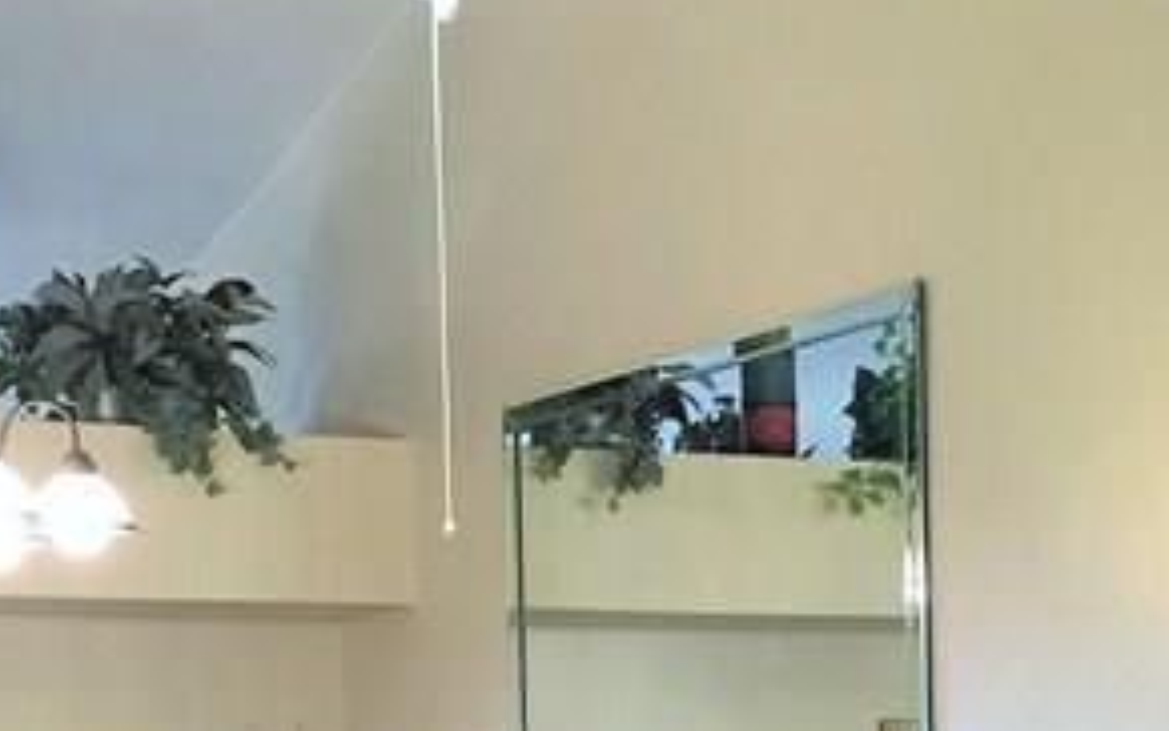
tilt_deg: -4.7
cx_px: 791
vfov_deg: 11.6
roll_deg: +0.1
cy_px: 1107
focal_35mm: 108
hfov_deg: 19.2
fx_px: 3441
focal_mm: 4.15
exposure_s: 1/15
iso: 64
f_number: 2.2
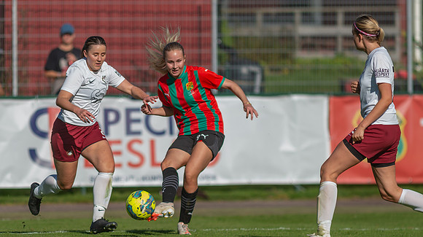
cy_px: 153
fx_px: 5743
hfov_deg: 4.2
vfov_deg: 2.4
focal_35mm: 512
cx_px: 178
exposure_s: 1/1600
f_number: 3.2
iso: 100
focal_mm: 300
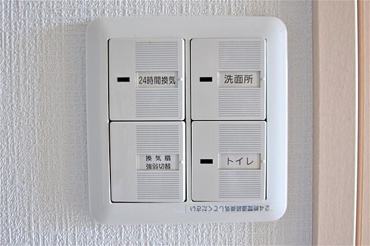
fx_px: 339
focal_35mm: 33
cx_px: 185
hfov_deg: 57.2
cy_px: 123
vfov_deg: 39.9
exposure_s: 1/40
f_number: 4.5
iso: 400
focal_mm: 22
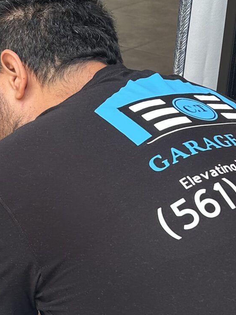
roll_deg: -1.7
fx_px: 818
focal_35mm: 90
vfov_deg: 21.6
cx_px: 66
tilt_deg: -27.2
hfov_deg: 16.4
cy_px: 233
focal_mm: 5.7
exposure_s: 1/216
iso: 40
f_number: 1.5
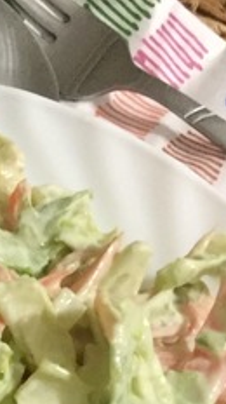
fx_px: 1004
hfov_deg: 12.1
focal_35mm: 94
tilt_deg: -73.1
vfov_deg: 20.3
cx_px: -130
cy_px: 562
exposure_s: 1/17
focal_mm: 4.15
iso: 400
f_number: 2.2
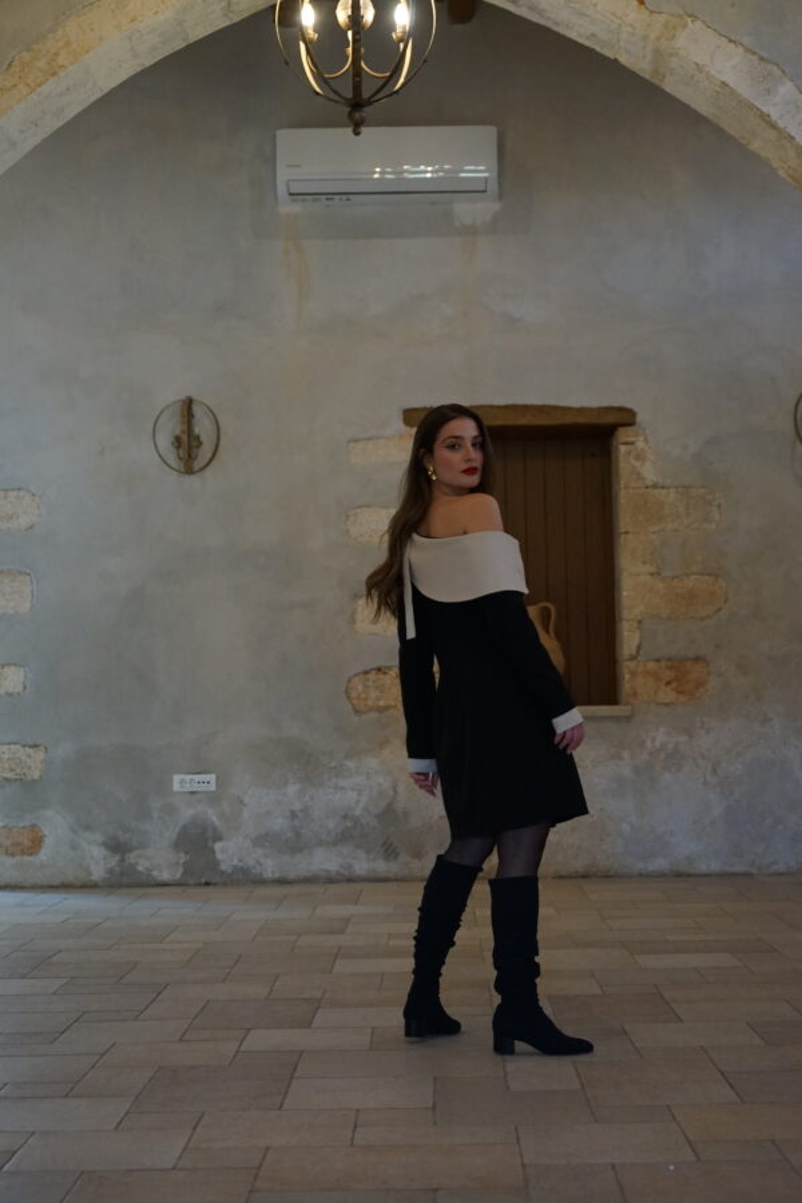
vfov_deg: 36.9
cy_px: 602
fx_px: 1804
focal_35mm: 54
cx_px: 401
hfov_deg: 25.1
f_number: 5
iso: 2500
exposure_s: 1/160
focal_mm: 54
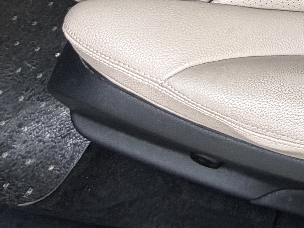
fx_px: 615
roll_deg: -22.5
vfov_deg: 15.1
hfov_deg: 18.8
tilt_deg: -38.9
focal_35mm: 70
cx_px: 593
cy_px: -281
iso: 64
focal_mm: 2.22
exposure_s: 1/121
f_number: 2.2
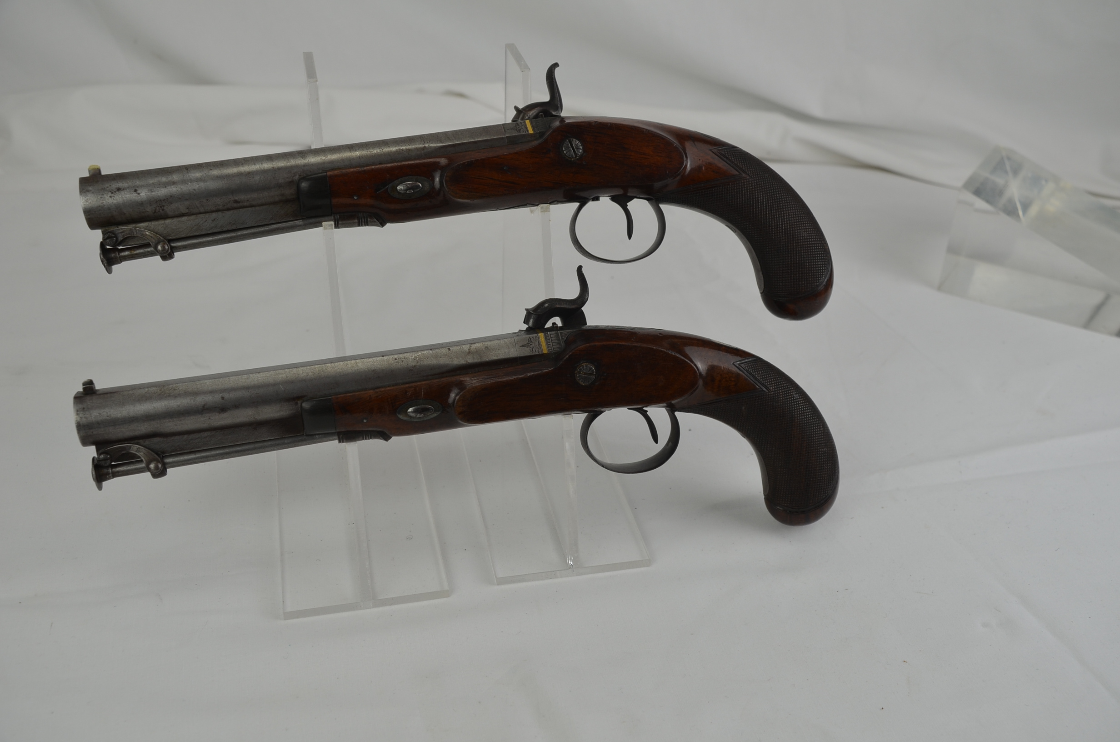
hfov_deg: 49.6
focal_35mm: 39
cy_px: 371
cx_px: 560
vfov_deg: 34.1
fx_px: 1211
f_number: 5.6
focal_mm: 26
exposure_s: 1/125
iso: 250
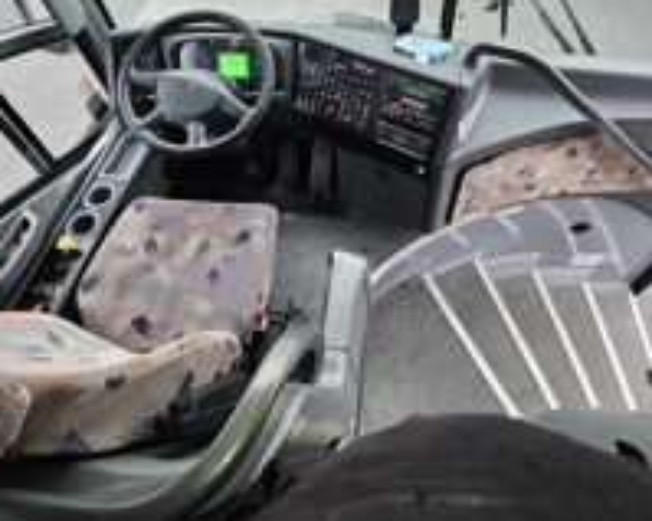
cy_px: 170
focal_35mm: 23
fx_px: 444
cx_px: 354
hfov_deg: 72.5
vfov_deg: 59.3
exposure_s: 1/50
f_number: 2.2
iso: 160
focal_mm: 1.74
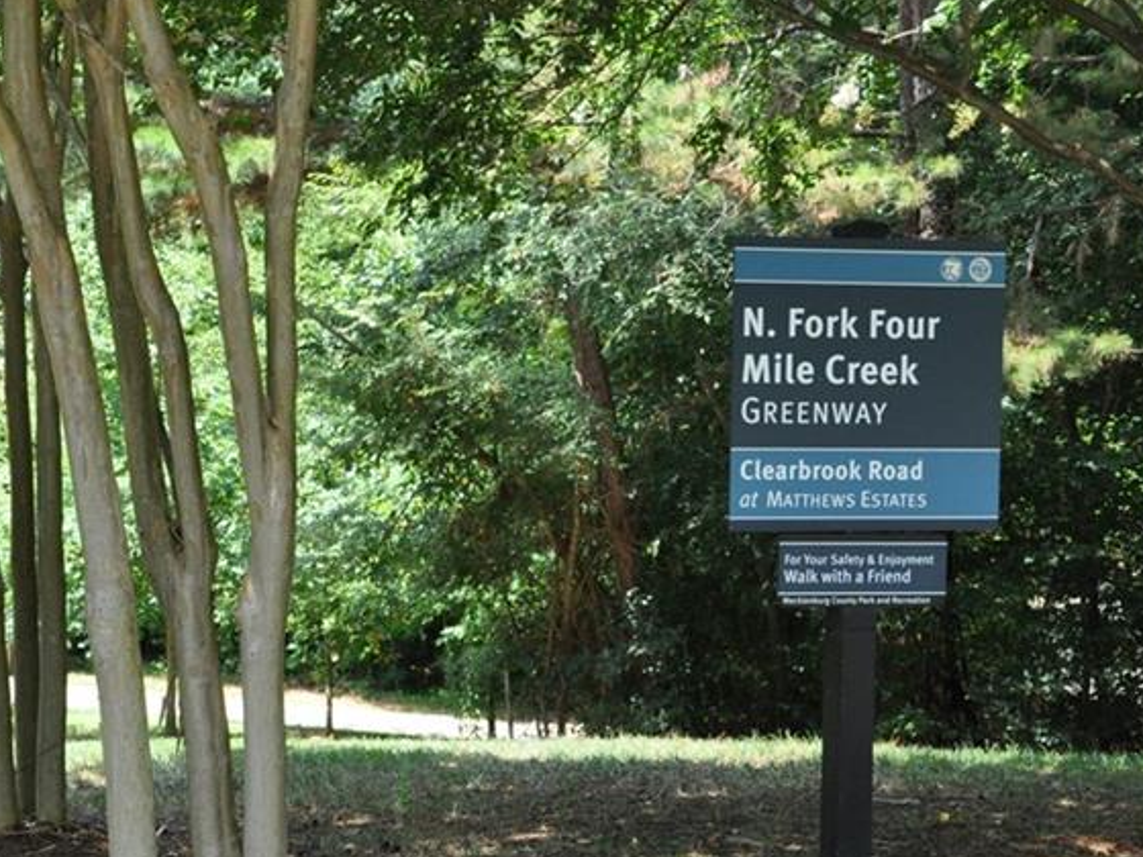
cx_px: 153
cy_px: 452
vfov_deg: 22.3
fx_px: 2175
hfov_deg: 28.5
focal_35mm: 66
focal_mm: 25
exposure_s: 1/320
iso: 800
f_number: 9
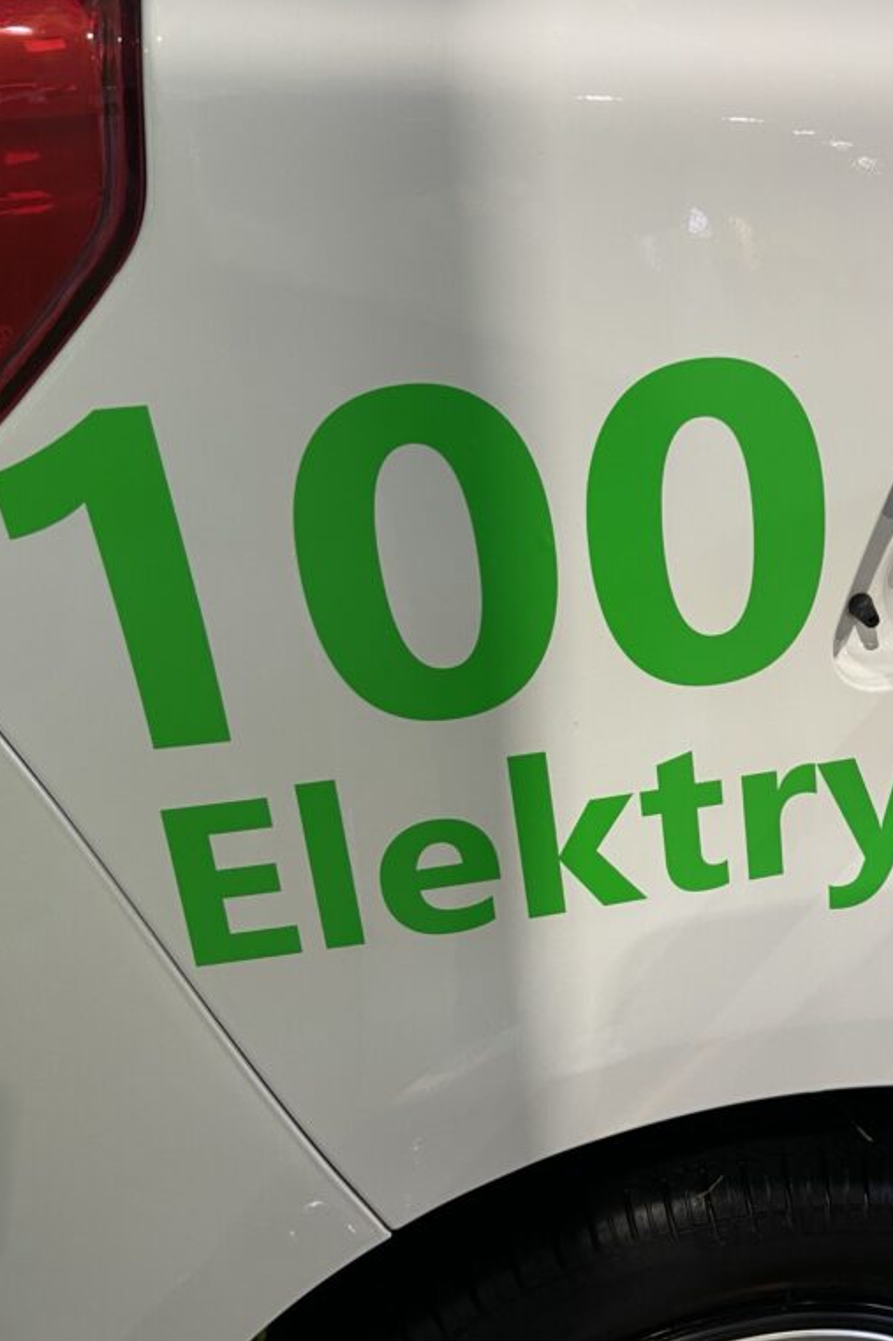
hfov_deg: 36.2
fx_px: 1303
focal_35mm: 35
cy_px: 668
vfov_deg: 54.4
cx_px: 750
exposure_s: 1/50
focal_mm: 5.1
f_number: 1.6
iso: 100
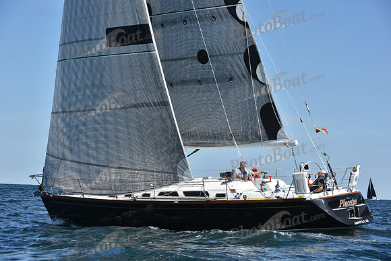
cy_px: 130
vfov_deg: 11.8
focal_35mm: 116
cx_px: 196
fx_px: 1260
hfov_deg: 17.6
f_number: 8
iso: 250
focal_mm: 116
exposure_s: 1/1250
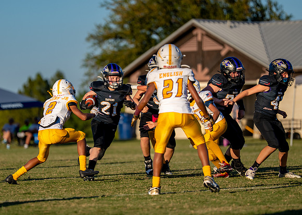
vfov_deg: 5.5
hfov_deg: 7.7
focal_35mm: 260
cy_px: 115
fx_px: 2233
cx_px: 115
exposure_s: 1/2500
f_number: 2.8
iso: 160
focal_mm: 176
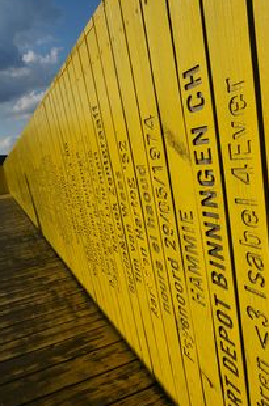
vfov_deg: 59.8
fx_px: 349
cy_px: 246
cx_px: 145
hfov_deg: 42.1
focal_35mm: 31
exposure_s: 1/320
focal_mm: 16
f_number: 9
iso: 100
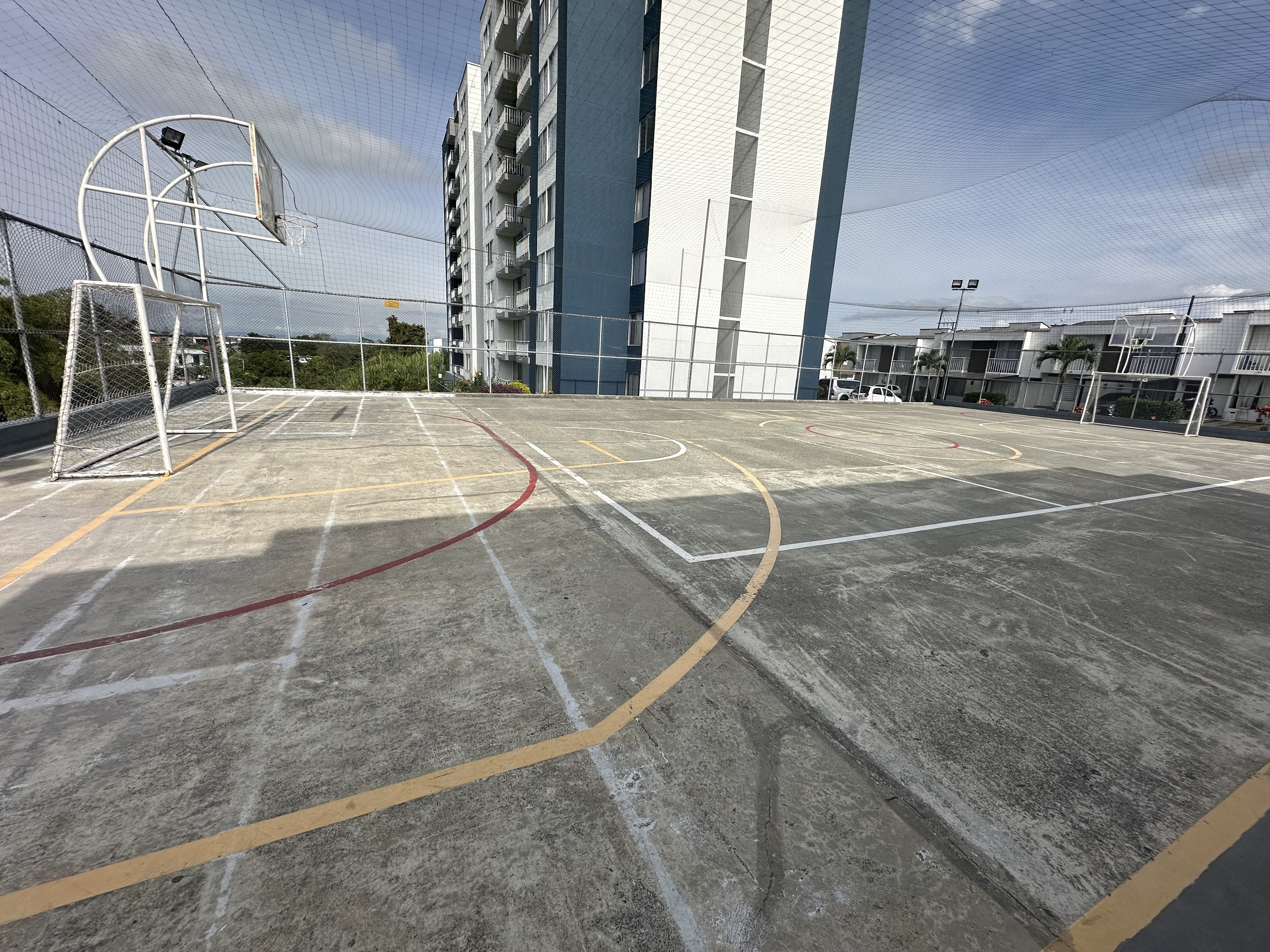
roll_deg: -3.1
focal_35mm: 14
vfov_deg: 85.7
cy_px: 476
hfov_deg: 102.1
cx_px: 635
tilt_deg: -14.1
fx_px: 514
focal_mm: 2.22
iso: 50
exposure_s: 1/3125
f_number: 2.2
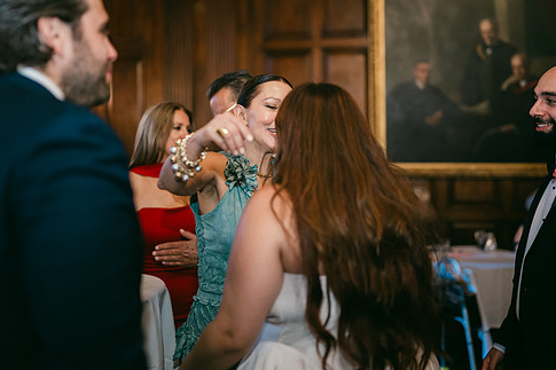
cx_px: 264
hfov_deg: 44.5
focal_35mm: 44
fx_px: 679
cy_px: 139
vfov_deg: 30.4
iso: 640
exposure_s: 1/125
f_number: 1.2
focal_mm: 35
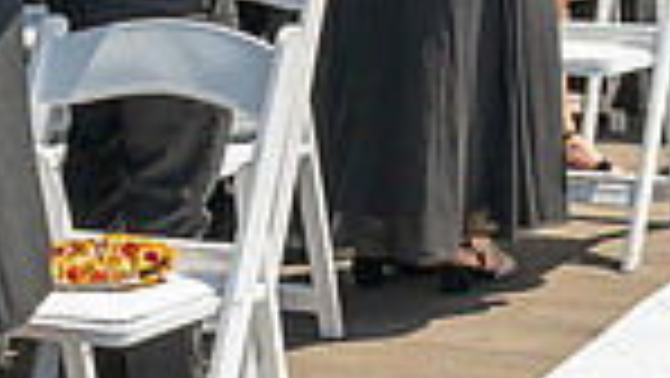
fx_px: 2329
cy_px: 9
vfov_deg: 9.2
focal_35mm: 131
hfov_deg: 15.9
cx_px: 736
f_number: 9
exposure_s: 1/200
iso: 200
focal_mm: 24
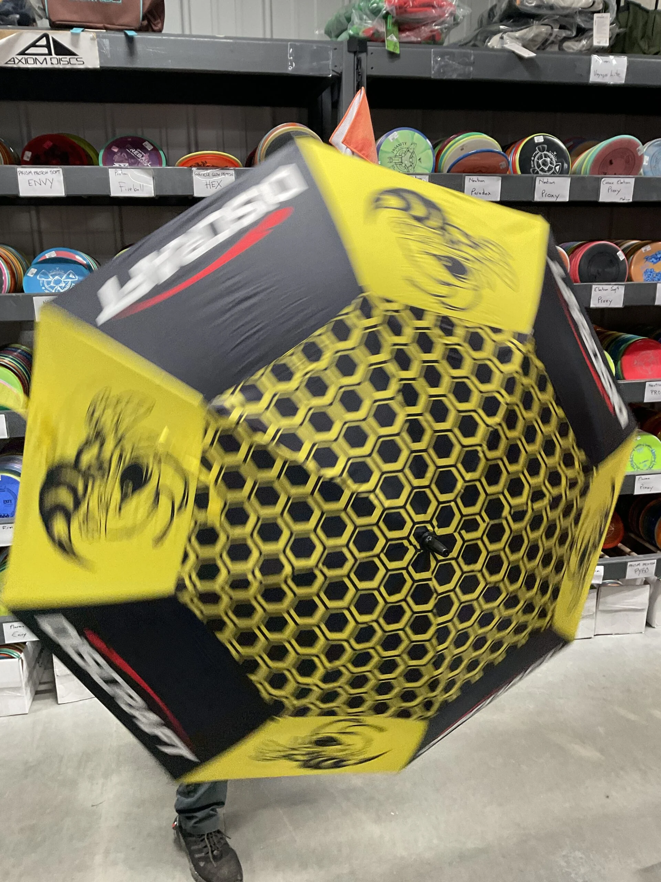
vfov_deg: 61.7
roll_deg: -0.6
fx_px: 738
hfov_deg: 48.2
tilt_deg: -14.8
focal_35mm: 29
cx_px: 330
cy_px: 441
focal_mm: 3
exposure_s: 1/60
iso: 125
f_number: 1.8
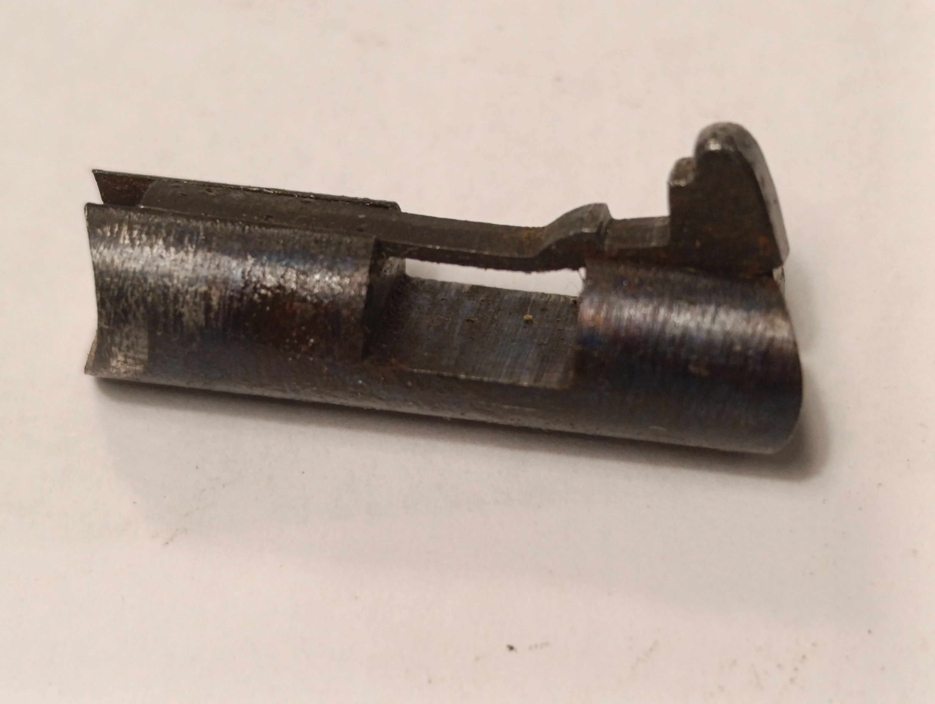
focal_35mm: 92
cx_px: 468
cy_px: 352
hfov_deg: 21.3
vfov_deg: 16.1
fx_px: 2488
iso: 1000
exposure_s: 1/100
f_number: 1.6
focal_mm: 6.14
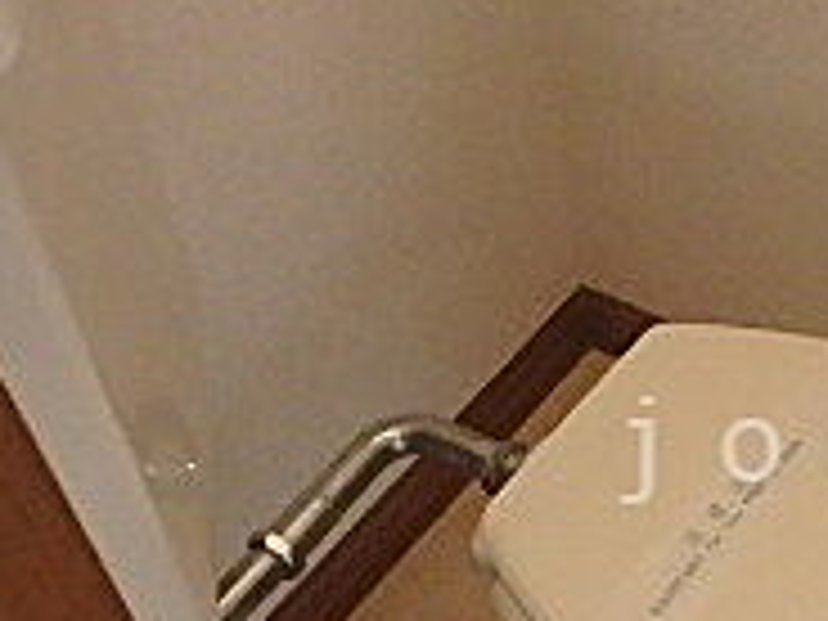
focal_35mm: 73
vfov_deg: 20.0
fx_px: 1746
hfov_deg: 24.7
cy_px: 450
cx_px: 927
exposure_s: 1/30
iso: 800
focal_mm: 3.7
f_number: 3.5
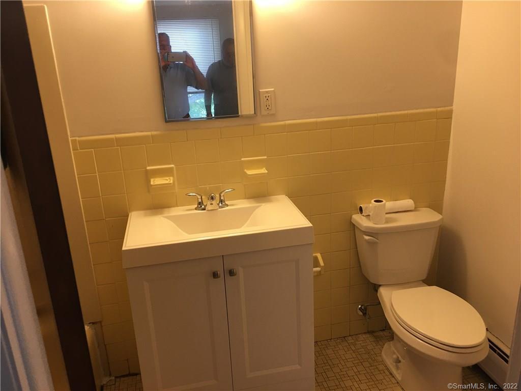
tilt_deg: -15.6
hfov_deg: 61.7
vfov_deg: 48.2
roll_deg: +2.0
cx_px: 260
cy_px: 196
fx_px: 436
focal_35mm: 29
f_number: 2.2
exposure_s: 1/15
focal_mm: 4.15
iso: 40
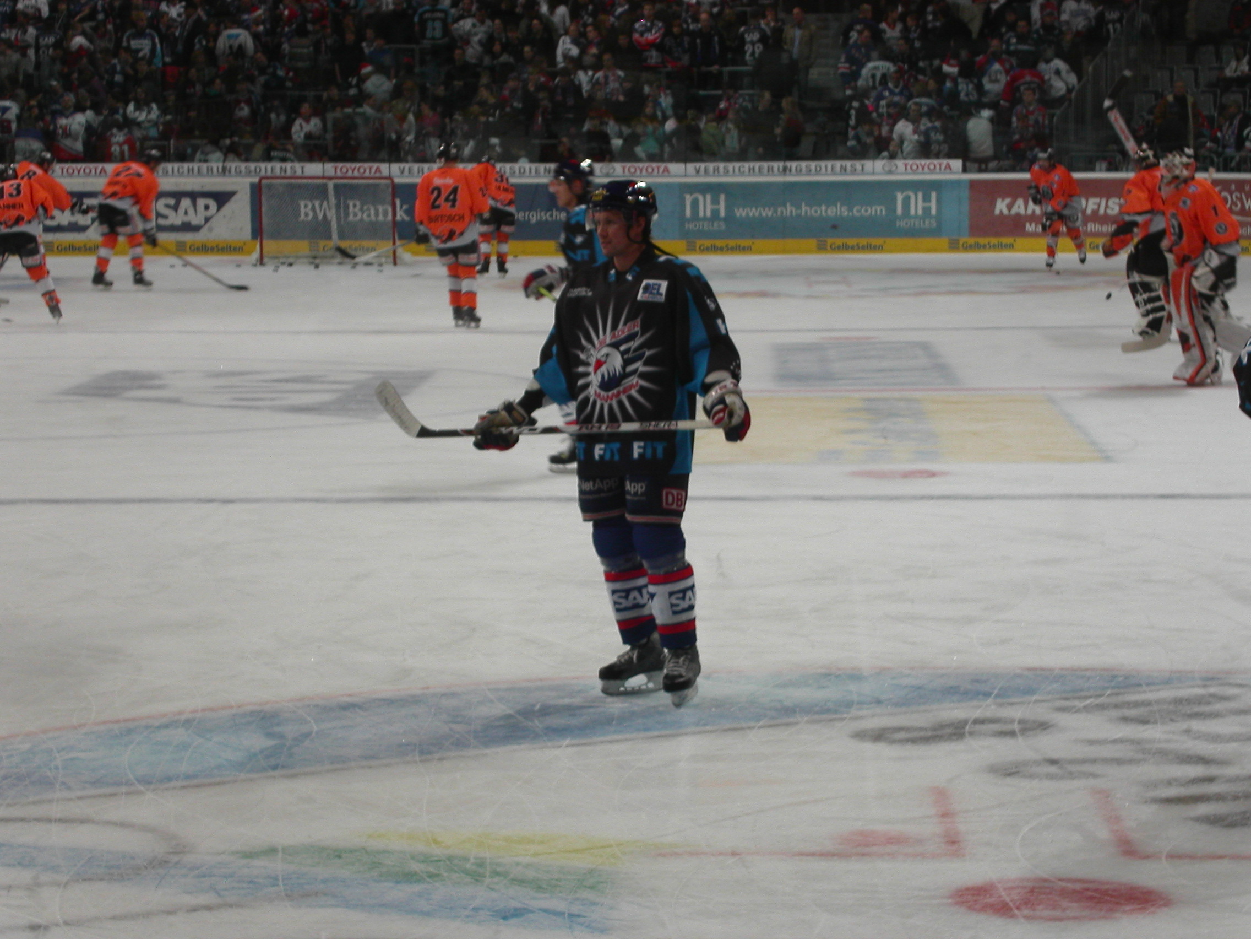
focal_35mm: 114
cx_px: 626
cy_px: 470
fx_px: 4120
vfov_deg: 13.0
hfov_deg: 17.3
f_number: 4.7
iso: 100
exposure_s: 1/90
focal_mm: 23.4
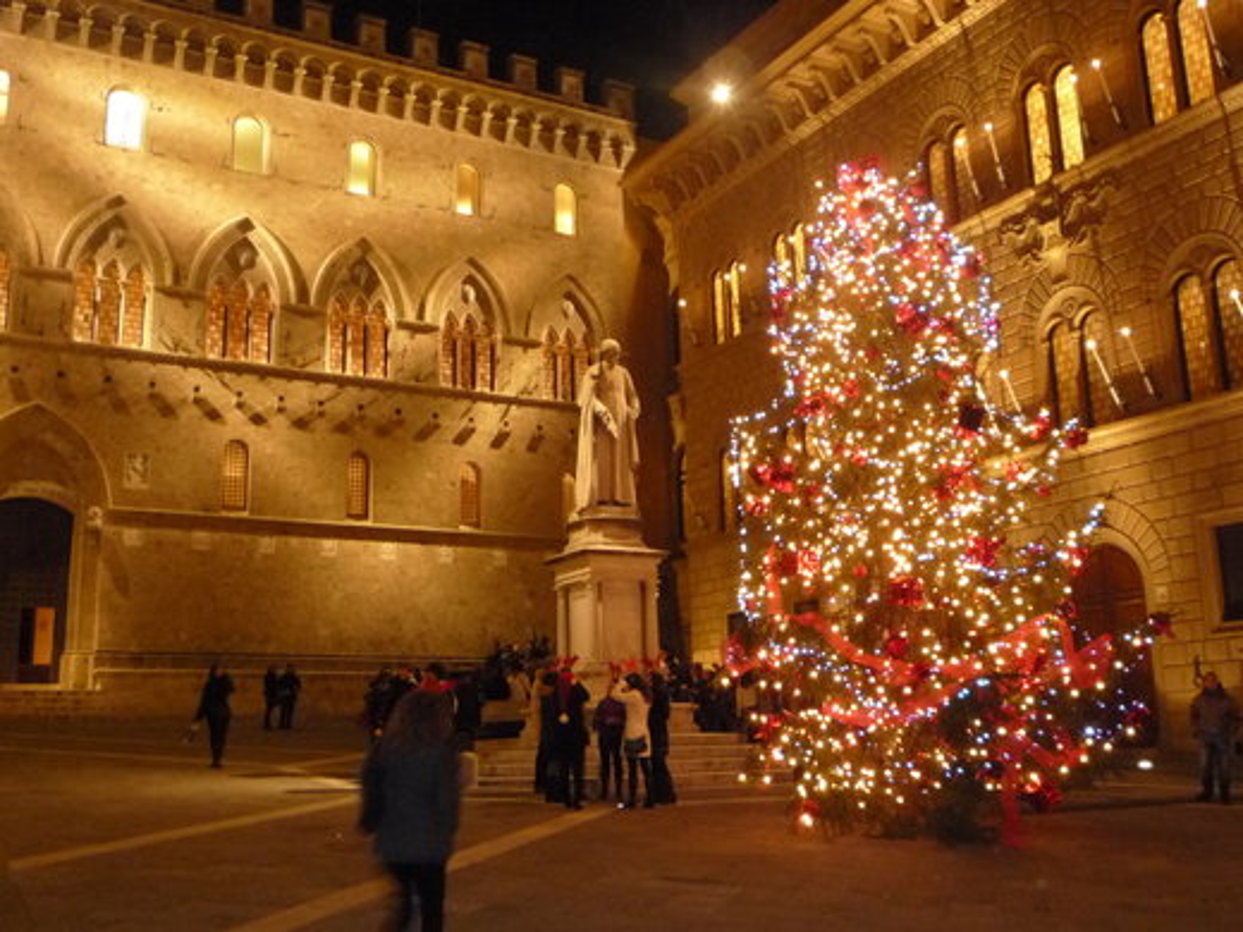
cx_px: 622
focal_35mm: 36
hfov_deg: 51.4
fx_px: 1293
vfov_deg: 39.7
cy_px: 466
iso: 400
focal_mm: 5.2
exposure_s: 1/8
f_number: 3.3
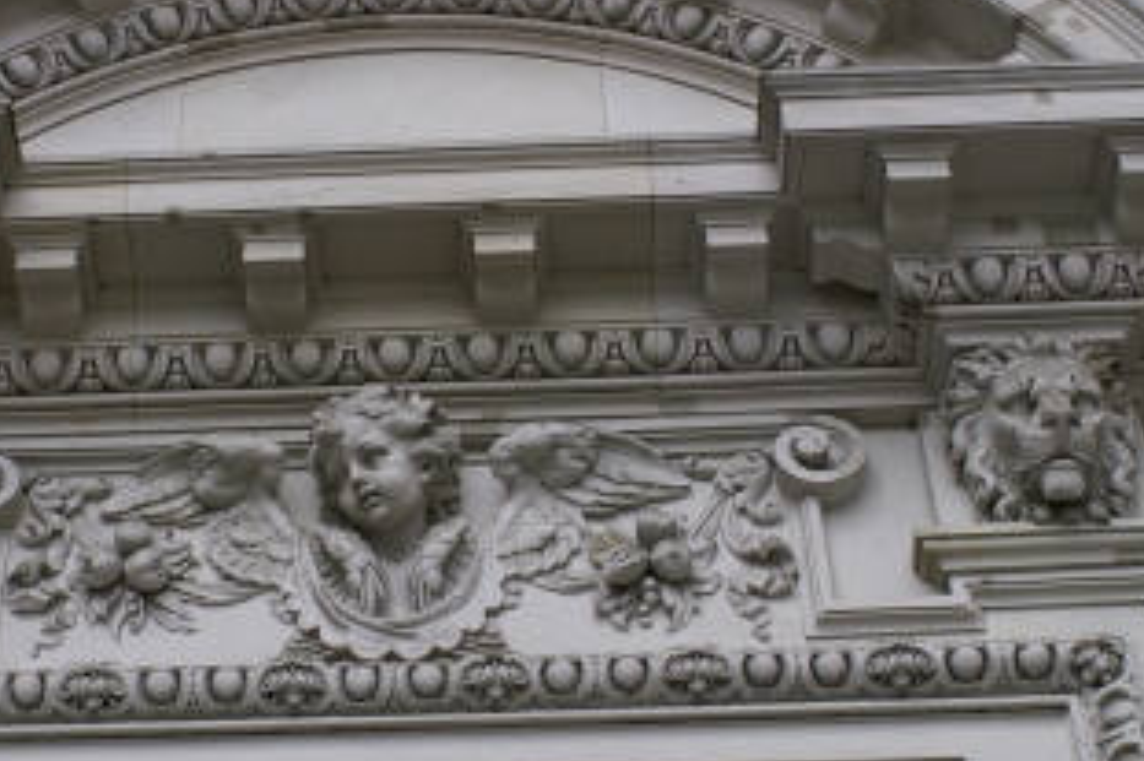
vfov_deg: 16.8
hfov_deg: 24.9
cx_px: 379
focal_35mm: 81
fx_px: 2573
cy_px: 358
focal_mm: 28
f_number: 6.3
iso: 100
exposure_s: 1/80
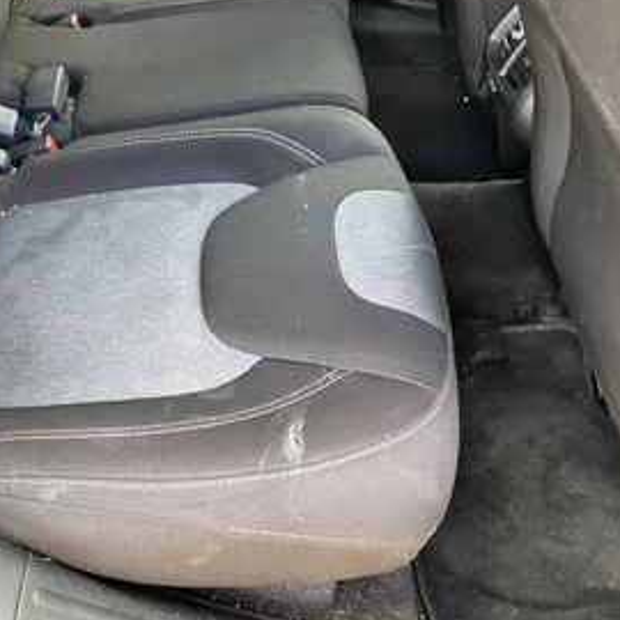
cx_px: 216
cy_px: 310
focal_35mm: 38
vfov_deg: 43.9
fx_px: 770
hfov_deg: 43.4
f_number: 1.8
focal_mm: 3
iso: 100
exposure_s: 1/60
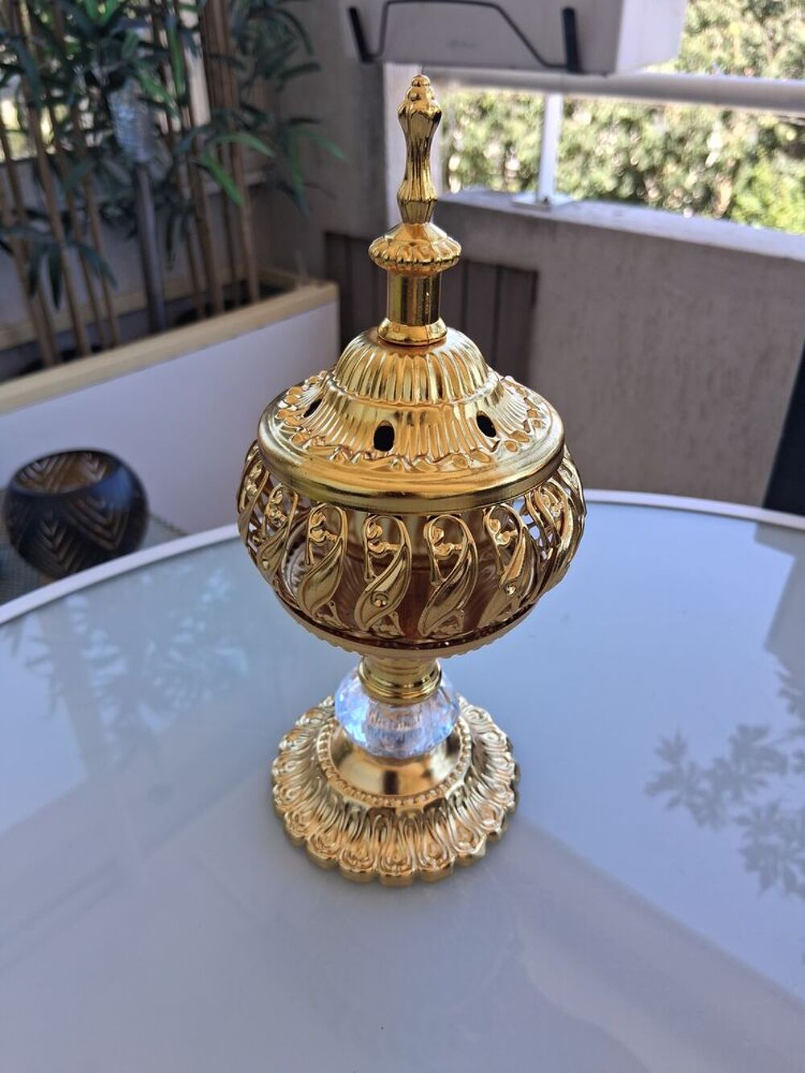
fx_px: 806
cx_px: 402
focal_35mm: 26
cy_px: 536
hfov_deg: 53.1
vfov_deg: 67.3
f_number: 1.8
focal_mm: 3.98
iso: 32
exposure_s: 1/100
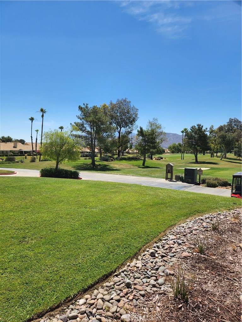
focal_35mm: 23
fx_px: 214
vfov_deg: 73.9
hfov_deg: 58.9
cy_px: 161
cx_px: 121
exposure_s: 1/1571
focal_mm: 5.4
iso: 20
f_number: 1.8
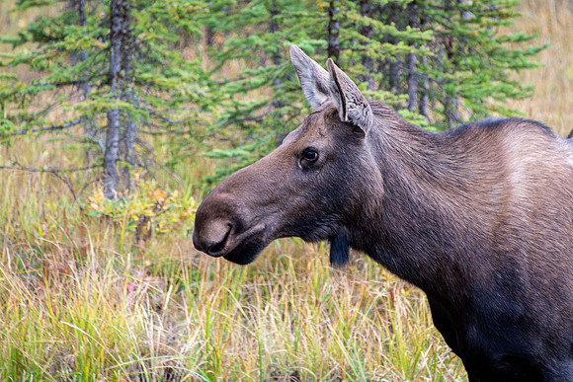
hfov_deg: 4.2
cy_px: 187
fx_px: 7850
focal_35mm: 493
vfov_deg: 2.8
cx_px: 354
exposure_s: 1/200
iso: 640
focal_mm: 300
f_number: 5.6
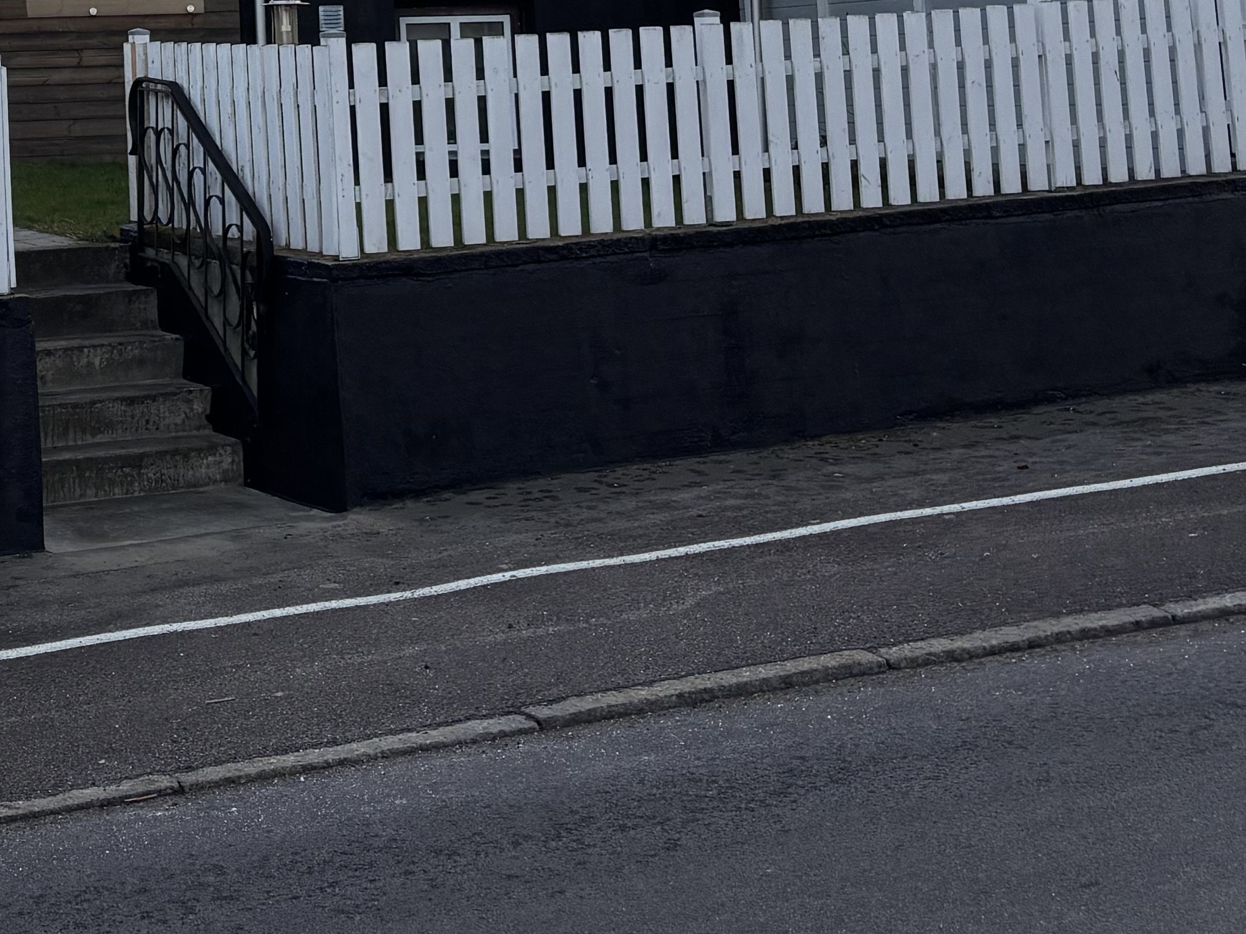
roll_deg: +1.6
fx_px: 2628
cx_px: 62
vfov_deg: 18.6
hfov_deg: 25.6
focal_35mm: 73
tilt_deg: +8.8
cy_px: -312
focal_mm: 5.96
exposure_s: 1/707
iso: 50
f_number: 1.6
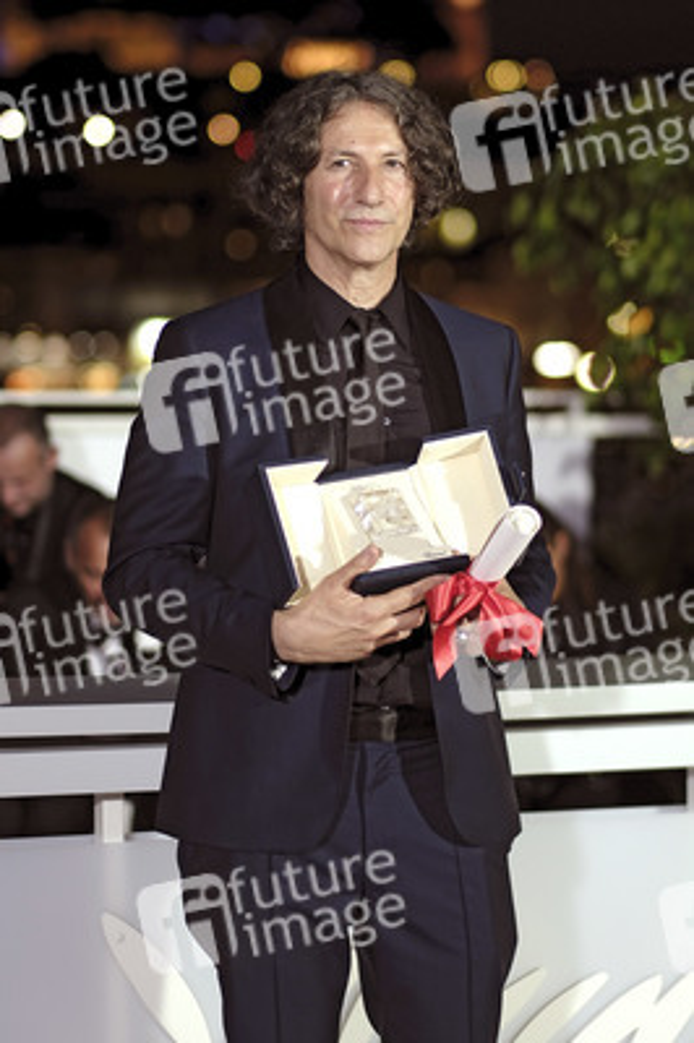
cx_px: 347
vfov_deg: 24.2
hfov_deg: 16.2
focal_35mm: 84
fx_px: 2433
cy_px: 522
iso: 500
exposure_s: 1/160
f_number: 1.2
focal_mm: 56
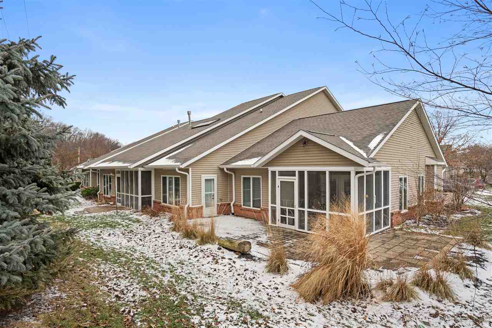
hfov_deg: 86.9
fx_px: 260
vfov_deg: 64.5
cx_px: 246
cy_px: 164
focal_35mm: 19
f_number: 8
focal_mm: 19
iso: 800
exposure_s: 1/80
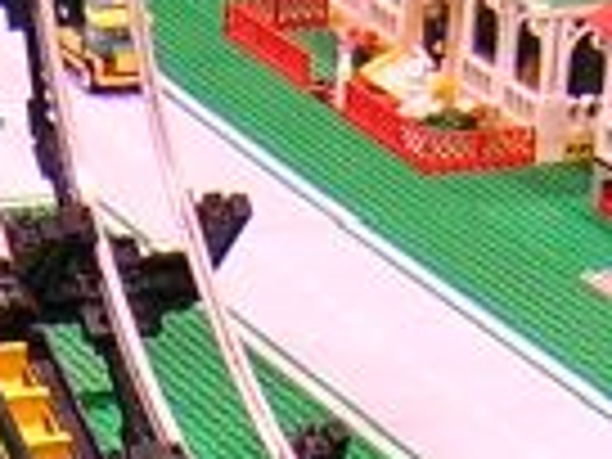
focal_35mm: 212
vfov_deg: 6.8
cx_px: 184
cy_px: 886
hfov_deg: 9.3
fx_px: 3748
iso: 100
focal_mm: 4.7
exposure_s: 1/6.3
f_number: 2.6
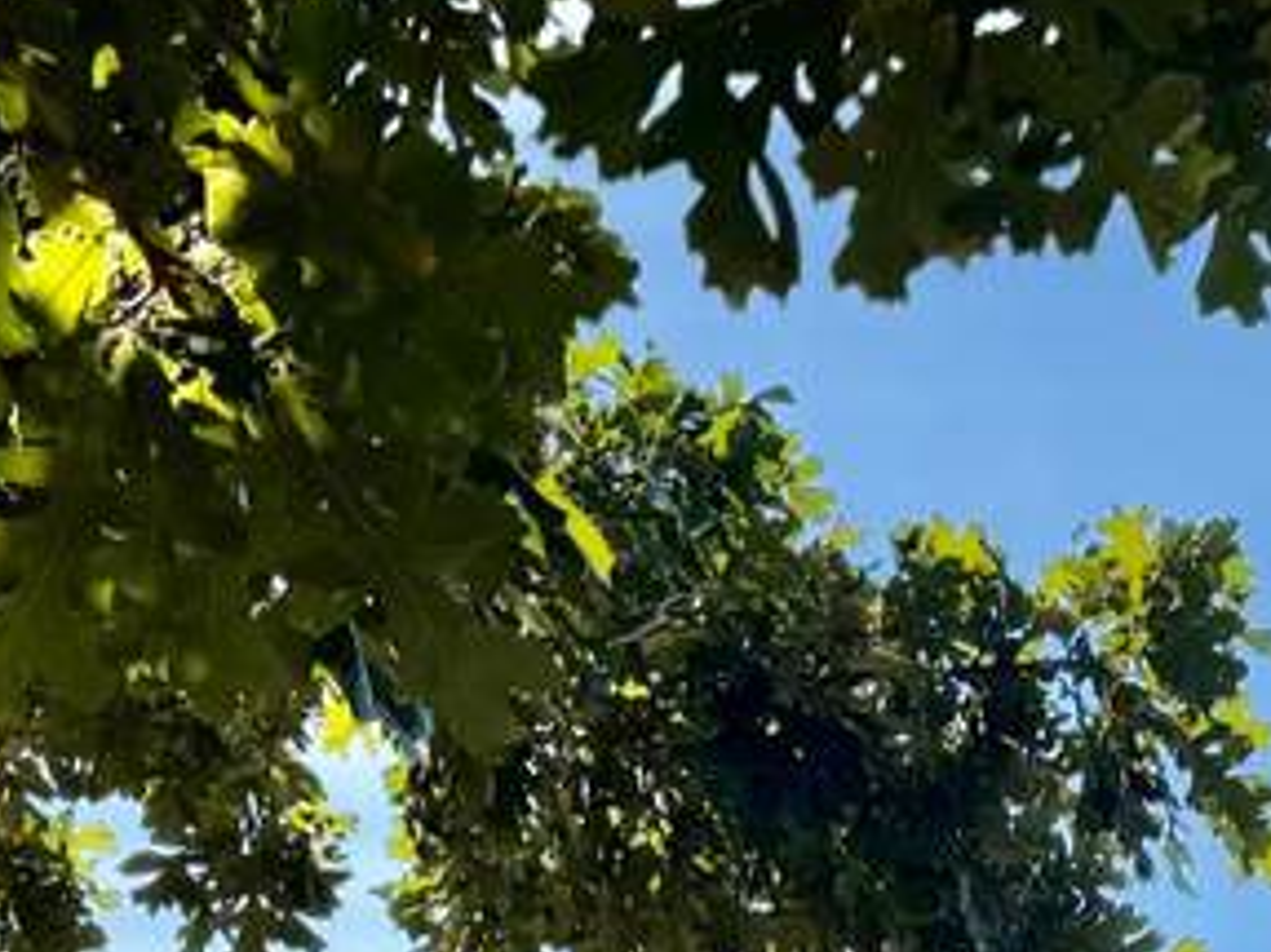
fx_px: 3927
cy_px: 1426
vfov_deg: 13.1
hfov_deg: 16.7
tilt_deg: +12.3
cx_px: 1922
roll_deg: -1.1
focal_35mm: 107
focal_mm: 6.76
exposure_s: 1/4975
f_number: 1.78
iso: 80
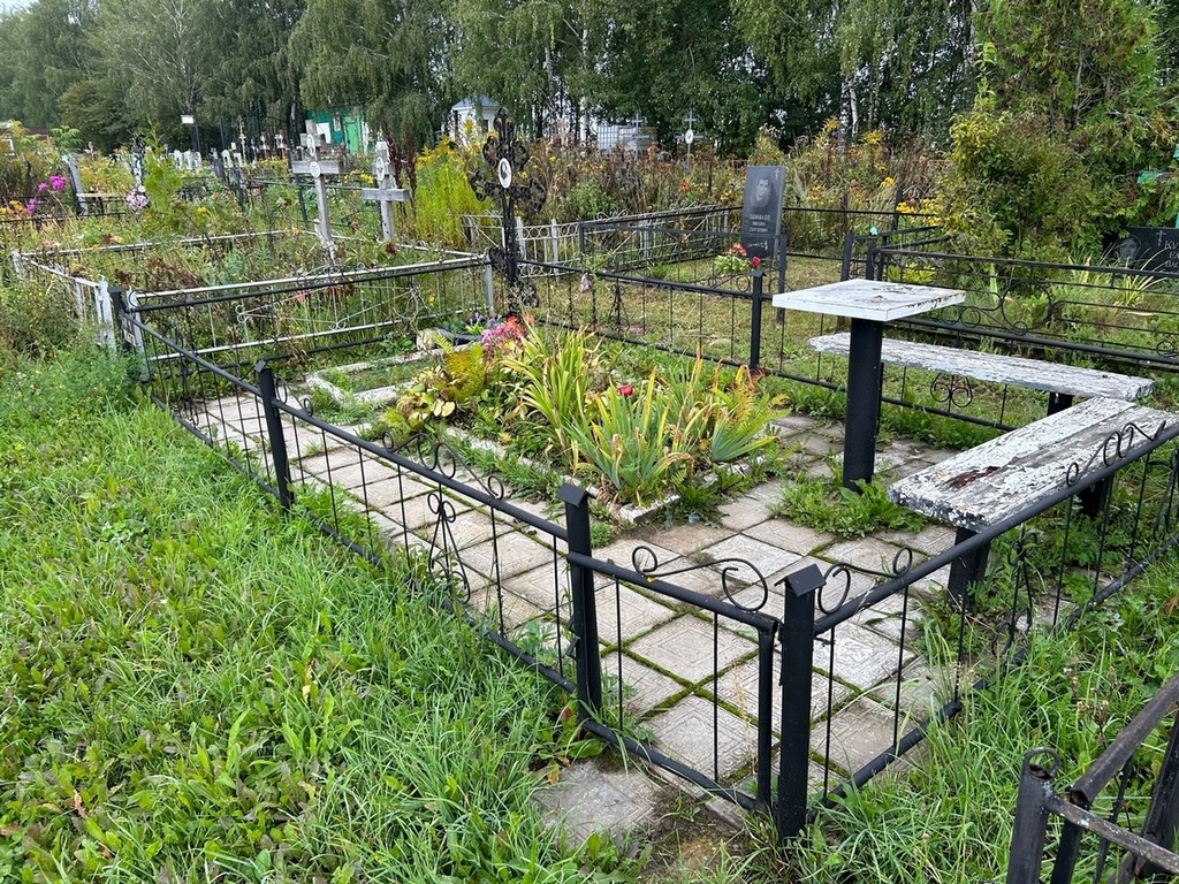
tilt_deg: -16.7
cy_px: 442
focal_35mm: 26
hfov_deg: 67.3
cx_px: 590
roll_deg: -0.2
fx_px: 886
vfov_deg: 53.1
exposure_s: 1/502
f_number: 1.5
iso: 50
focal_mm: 5.7
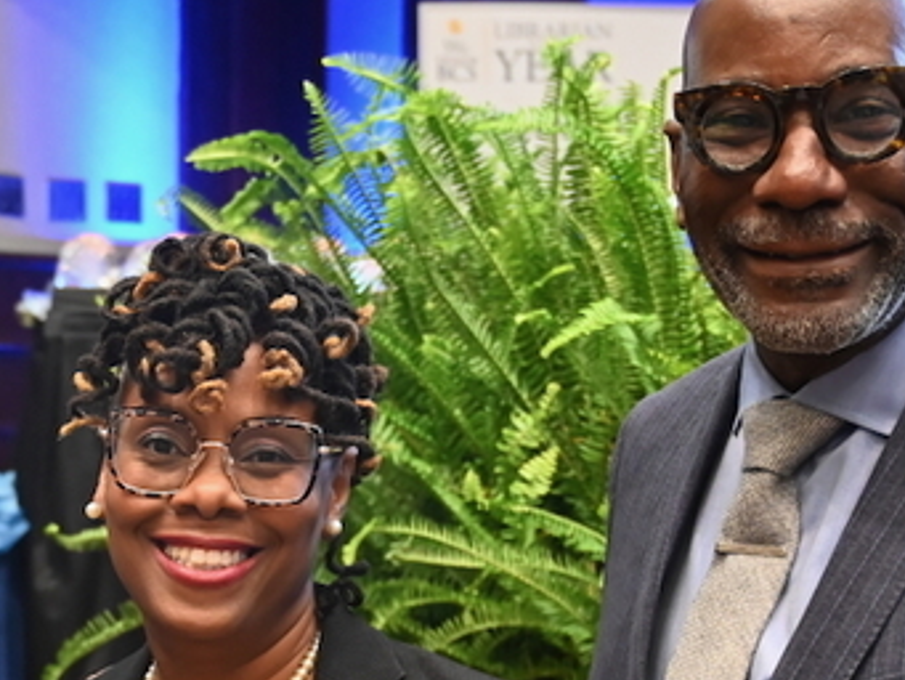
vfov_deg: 14.7
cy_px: 669
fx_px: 2601
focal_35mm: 99
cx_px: 244
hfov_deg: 19.6
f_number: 4
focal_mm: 34.5
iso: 3600
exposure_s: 1/60
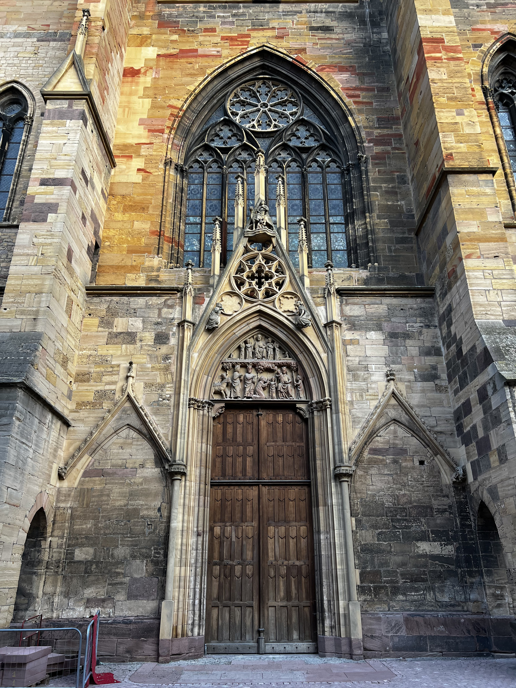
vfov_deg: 67.3
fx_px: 517
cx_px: 258
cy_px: 344
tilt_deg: +24.4
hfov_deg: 53.1
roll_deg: -0.6
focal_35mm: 26
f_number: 1.5
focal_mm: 5.7
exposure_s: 1/121
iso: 100
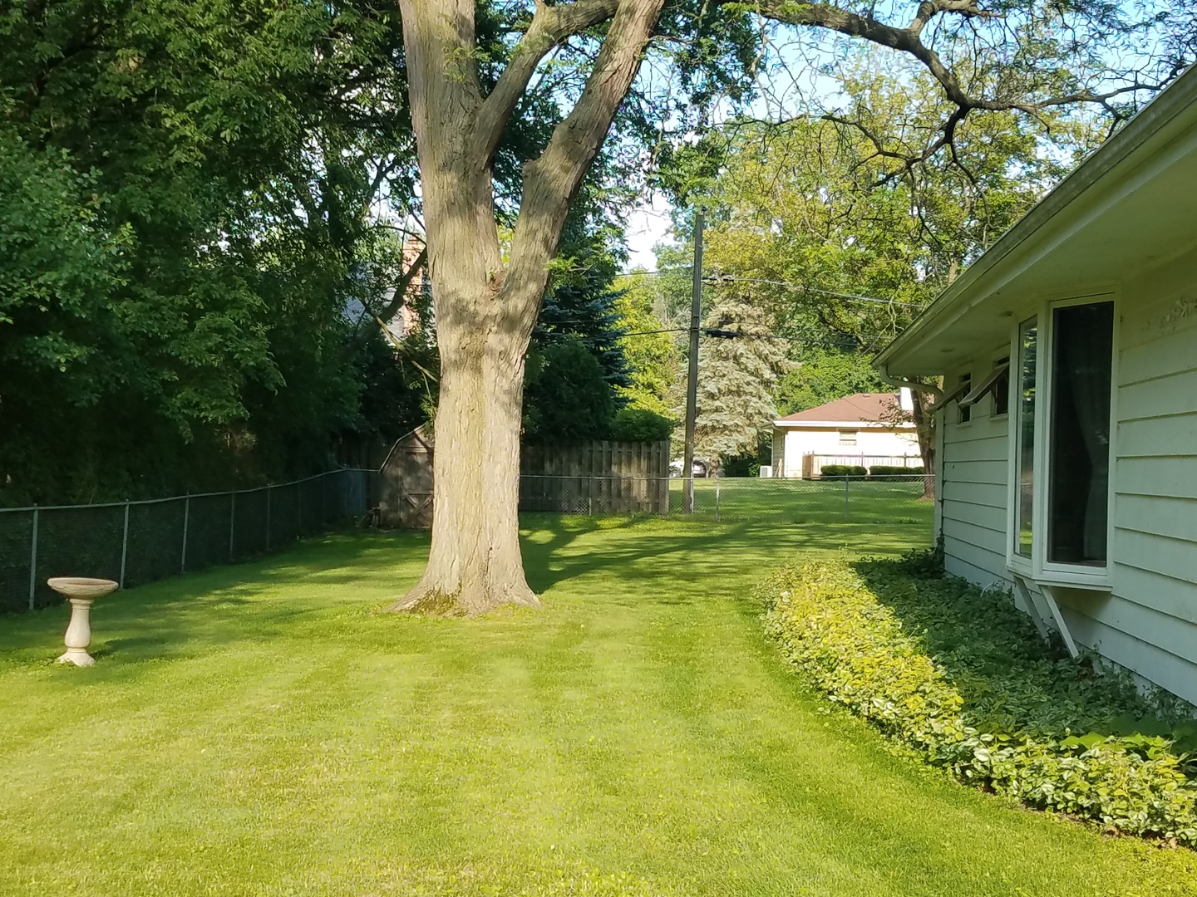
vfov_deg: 53.1
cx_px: 598
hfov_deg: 67.3
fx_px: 899
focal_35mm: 26
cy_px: 448
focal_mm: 4.2
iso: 40
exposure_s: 1/616
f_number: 1.7
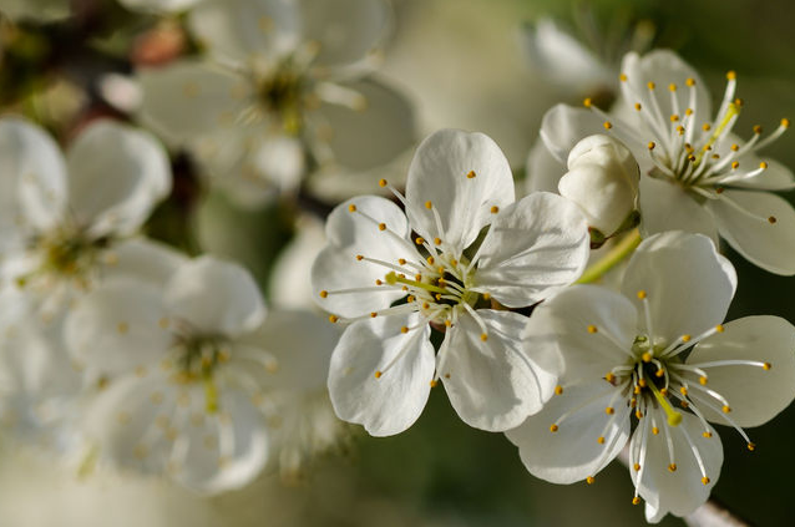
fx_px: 2800
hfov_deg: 16.2
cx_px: 324
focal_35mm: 127
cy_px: 221
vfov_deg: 10.8
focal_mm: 60
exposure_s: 1/1000
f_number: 5.6
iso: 100
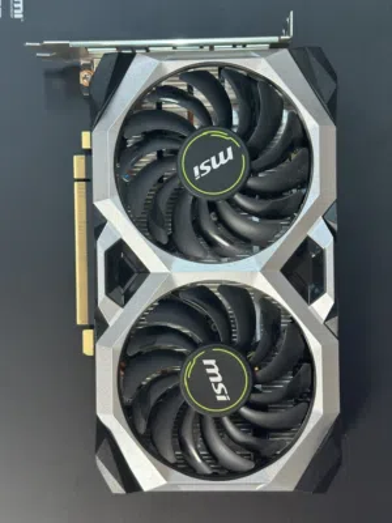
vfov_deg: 39.7
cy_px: 262
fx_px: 725
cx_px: 196
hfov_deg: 30.3
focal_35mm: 48
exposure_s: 1/47
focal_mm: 6.86
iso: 250
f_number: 1.78
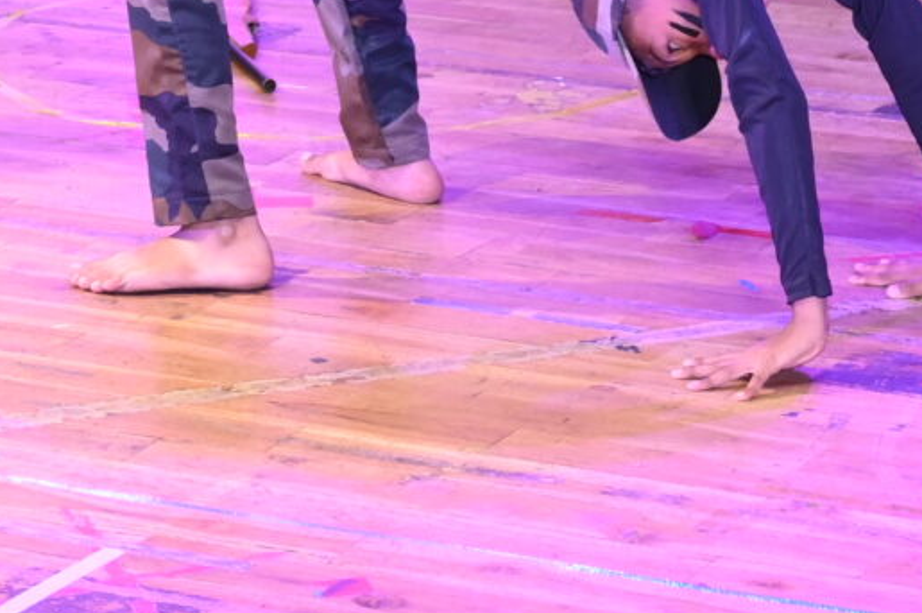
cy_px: -646
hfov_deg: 10.8
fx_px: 4834
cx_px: 136
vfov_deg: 7.0
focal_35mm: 189
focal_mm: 38
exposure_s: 1/125
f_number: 5
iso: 1600
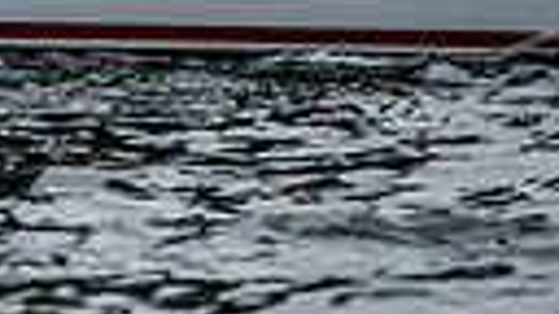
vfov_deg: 0.9
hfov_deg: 1.7
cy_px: -521
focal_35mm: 1281
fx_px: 18988
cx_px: -590
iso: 500
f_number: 8
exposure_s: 1/2000
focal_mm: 270
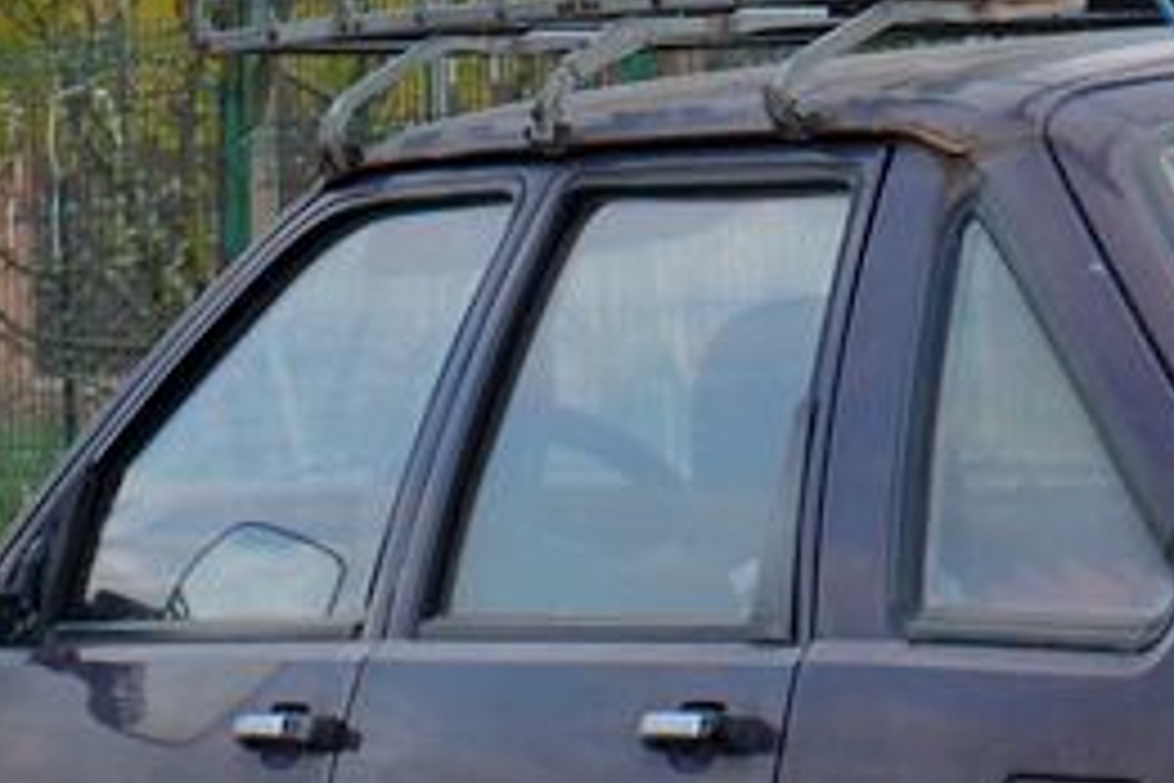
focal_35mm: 262
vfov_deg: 5.2
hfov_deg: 7.8
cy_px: 376
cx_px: 1412
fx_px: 8543
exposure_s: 1/250
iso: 200
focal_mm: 38
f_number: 8
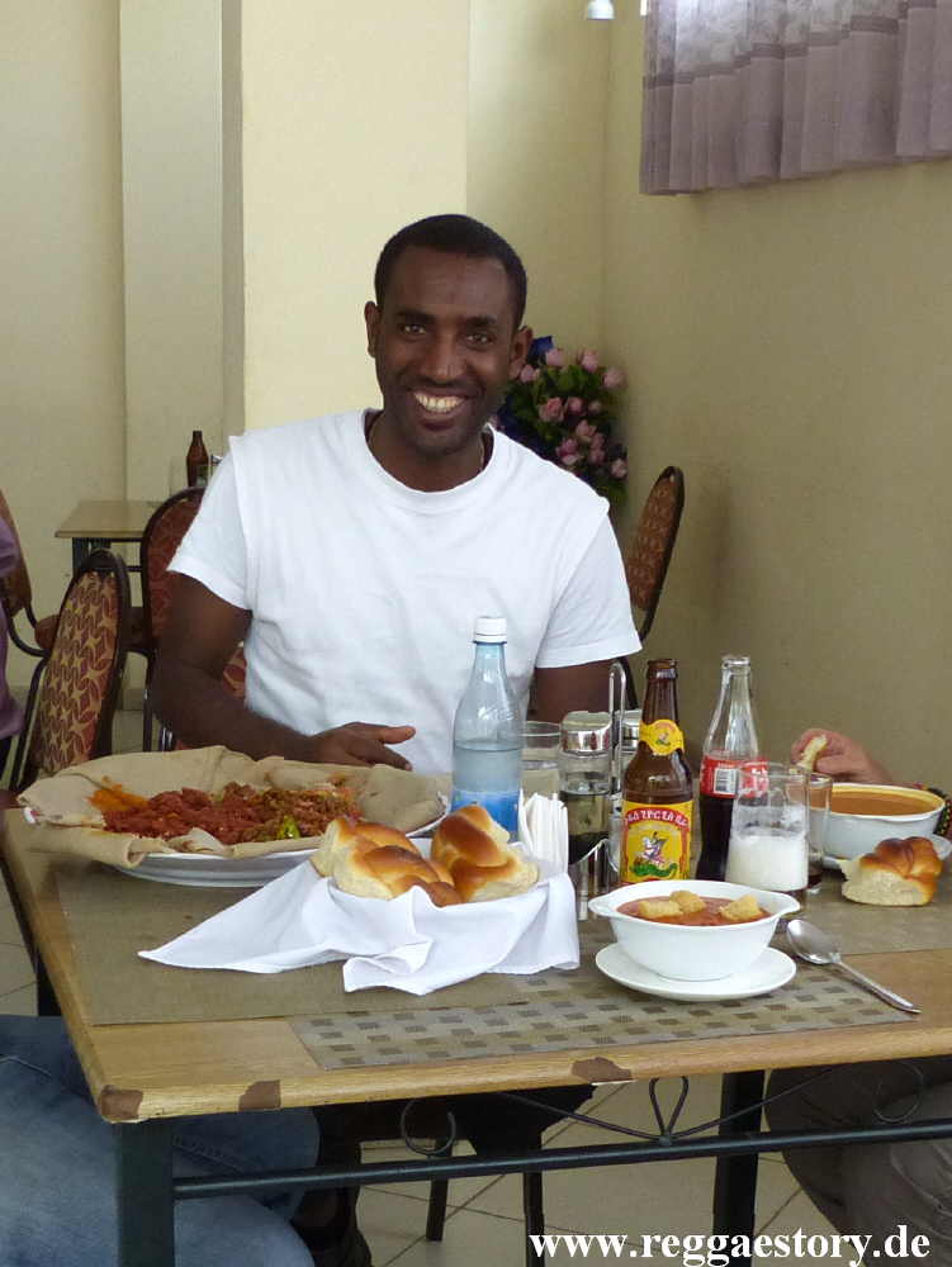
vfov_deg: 69.4
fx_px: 916
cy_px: 634
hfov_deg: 54.9
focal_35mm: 25
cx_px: 476
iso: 250
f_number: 2.8
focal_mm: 4.5
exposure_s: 1/60
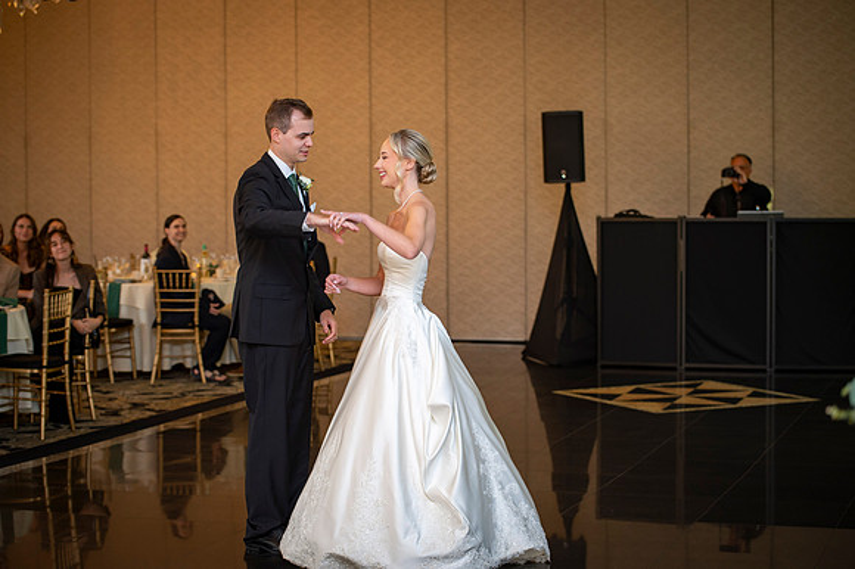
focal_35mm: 72
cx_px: 428
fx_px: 1702
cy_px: 284
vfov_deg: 19.0
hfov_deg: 28.2
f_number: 2.8
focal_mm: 70
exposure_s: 1/100
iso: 800
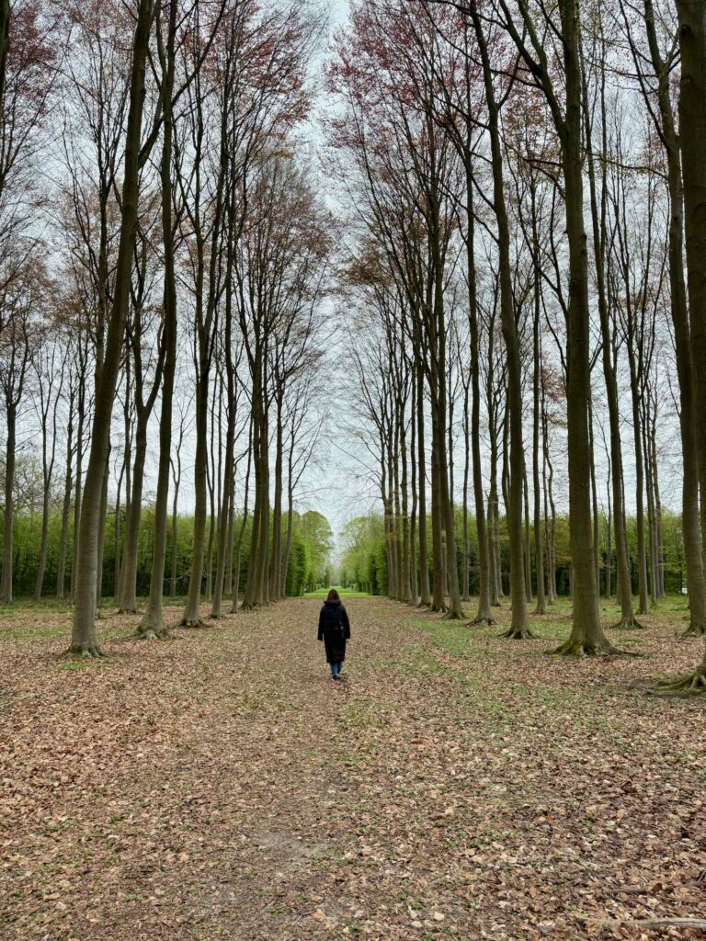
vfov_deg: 71.6
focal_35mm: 24
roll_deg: +0.0
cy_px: 470
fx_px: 653
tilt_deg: +9.9
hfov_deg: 56.8
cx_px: 353
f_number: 1.78
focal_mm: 6.76
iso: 125
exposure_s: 1/155
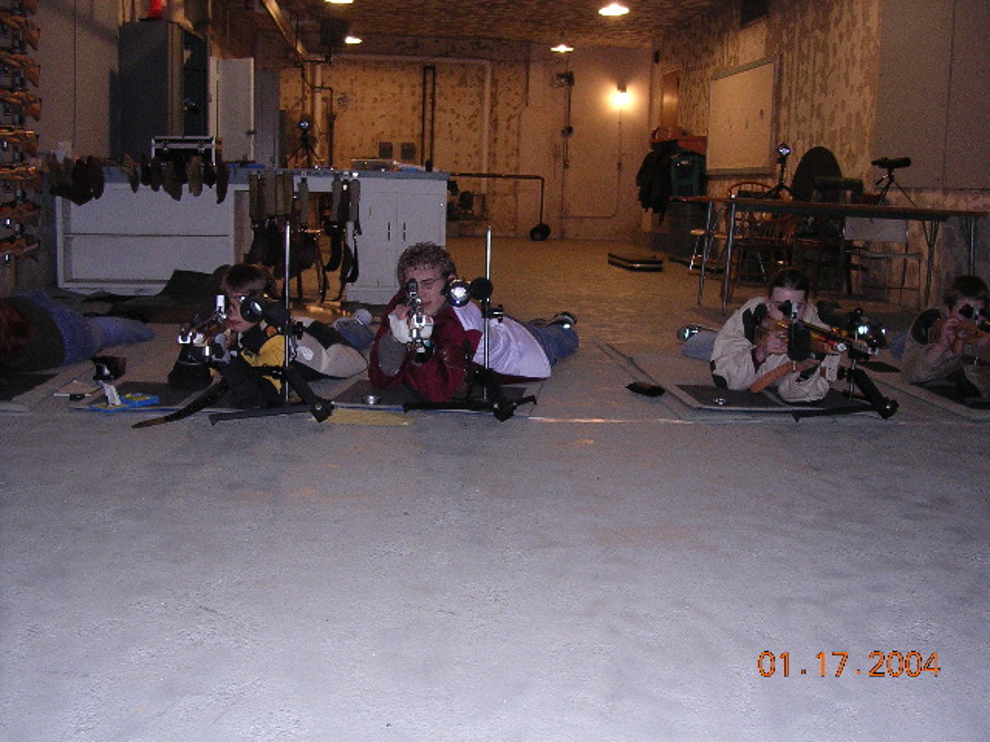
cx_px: 495
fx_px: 1087
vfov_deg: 37.7
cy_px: 371
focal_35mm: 38
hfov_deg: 49.0
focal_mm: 5.8
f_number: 2.8
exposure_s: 1/60.1
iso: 293
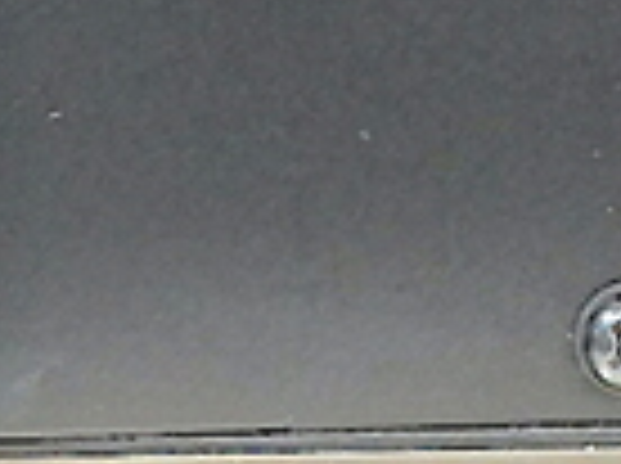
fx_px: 13252
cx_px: -243
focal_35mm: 740
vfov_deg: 2.0
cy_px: 933
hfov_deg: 2.7
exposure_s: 1/6
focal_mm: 19
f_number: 5.1
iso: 200
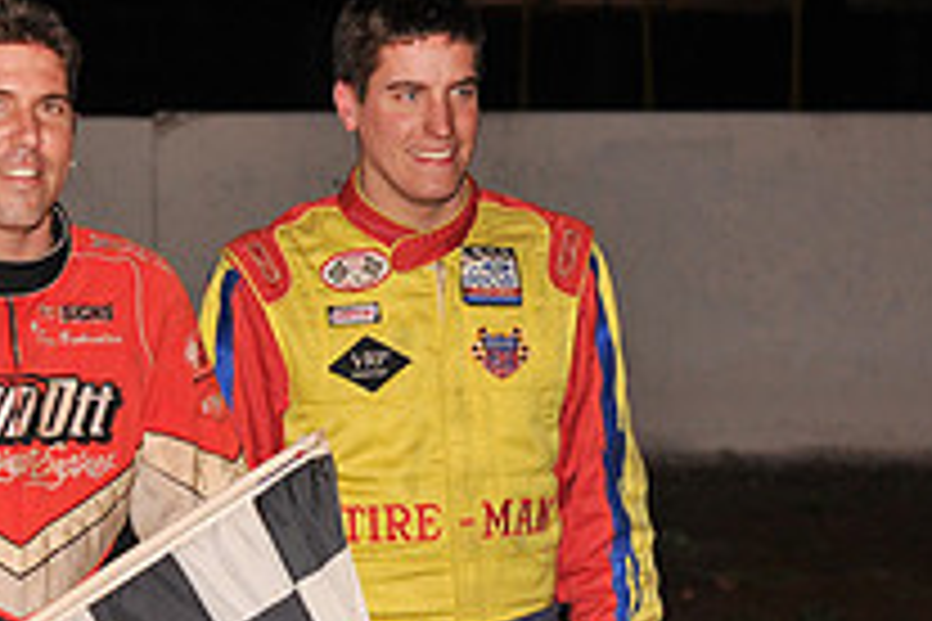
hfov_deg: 9.1
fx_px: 5799
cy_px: 747
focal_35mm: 224
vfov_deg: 6.1
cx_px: -81
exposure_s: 1/320
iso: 640
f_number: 6.3
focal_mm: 80
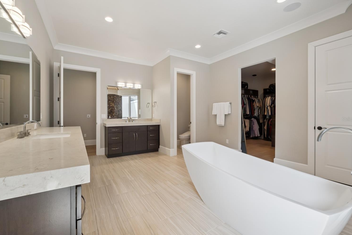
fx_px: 137
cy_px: 119
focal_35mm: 14
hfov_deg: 104.2
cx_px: 174
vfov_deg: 81.2
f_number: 10
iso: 500
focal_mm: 9
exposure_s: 1/100
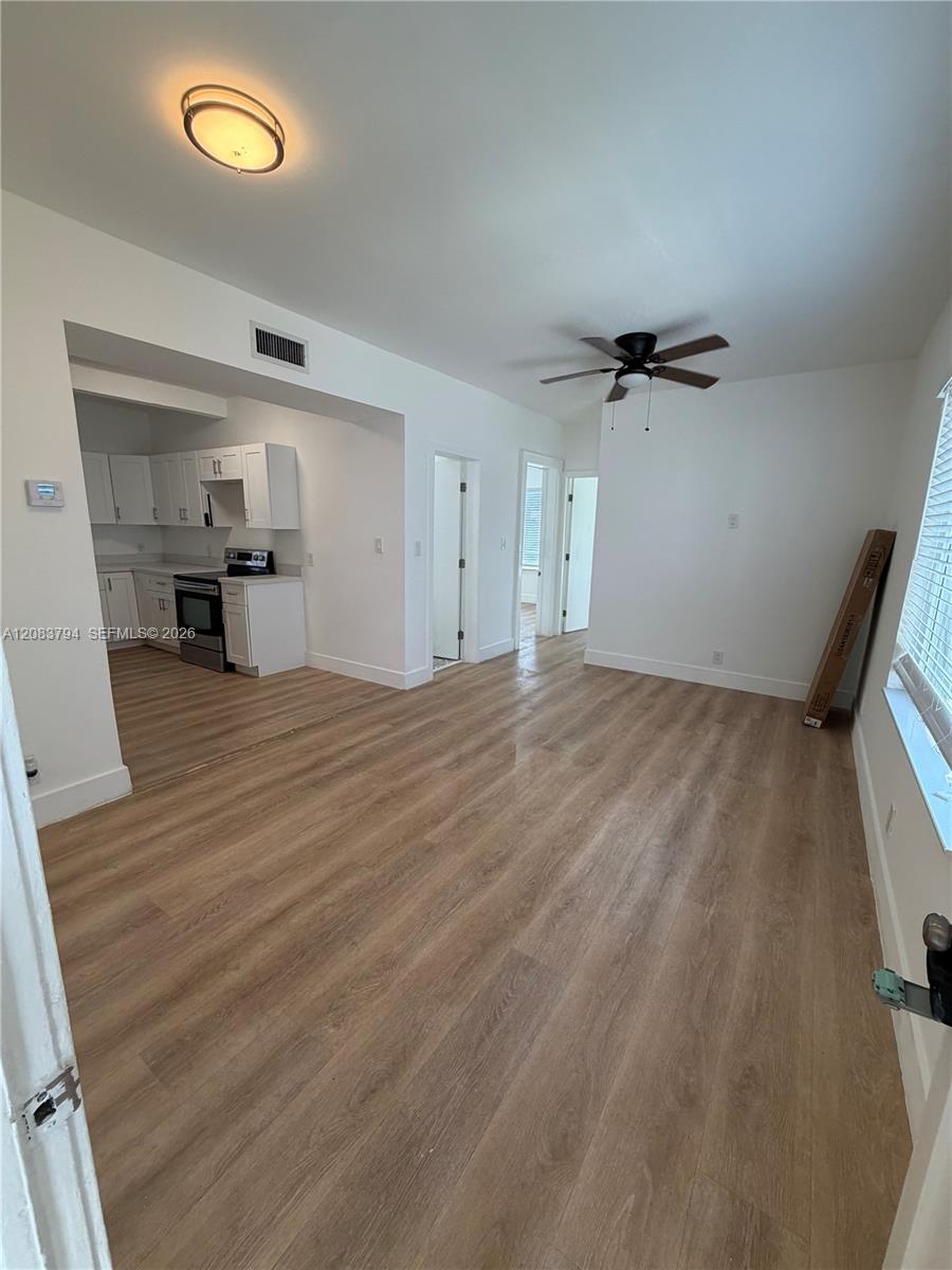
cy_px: 635
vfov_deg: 102.1
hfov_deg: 85.7
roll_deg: -1.0
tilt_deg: -11.5
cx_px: 476
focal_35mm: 14
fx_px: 513
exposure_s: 1/120
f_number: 2.2
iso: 125
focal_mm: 2.22
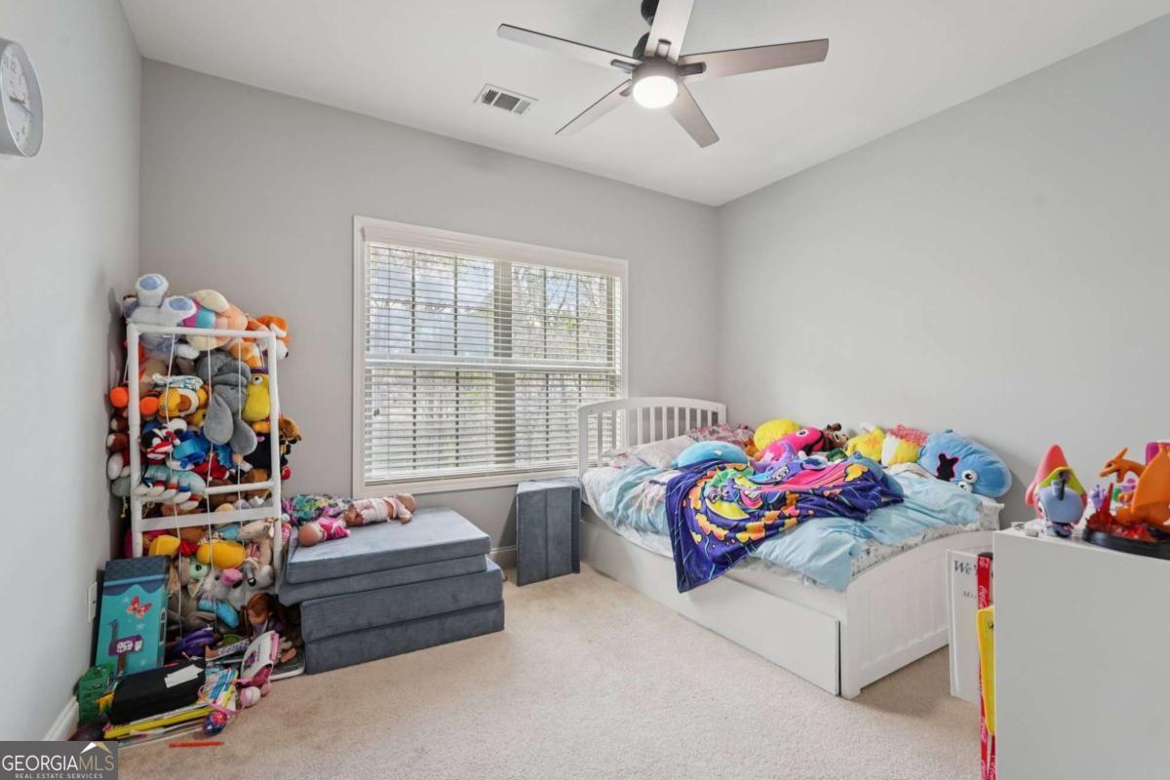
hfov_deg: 96.7
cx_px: 585
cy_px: 390
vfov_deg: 73.7
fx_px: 520
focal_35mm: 16
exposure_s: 1/25
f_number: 8
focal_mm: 16
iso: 800
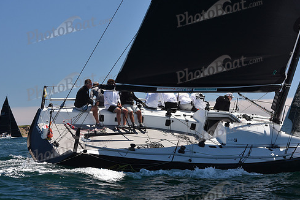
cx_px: 145
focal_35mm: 83
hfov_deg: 24.5
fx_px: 692
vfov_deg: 16.5
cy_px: 108
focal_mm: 70
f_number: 5.6
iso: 250
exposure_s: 1/800
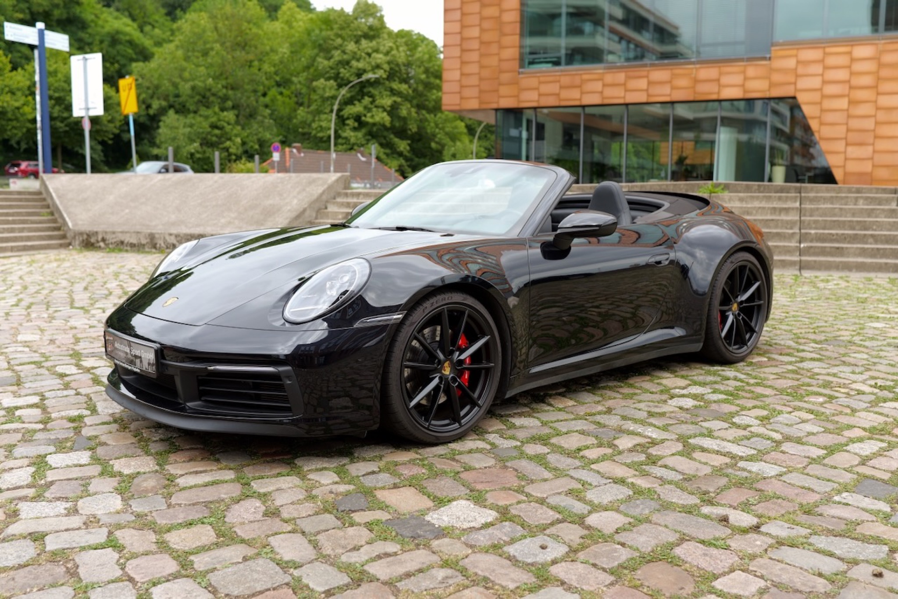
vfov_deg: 37.9
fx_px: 873
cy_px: 300
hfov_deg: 54.4
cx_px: 449
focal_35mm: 35
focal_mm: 35
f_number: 3.2
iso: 100
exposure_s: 1/200
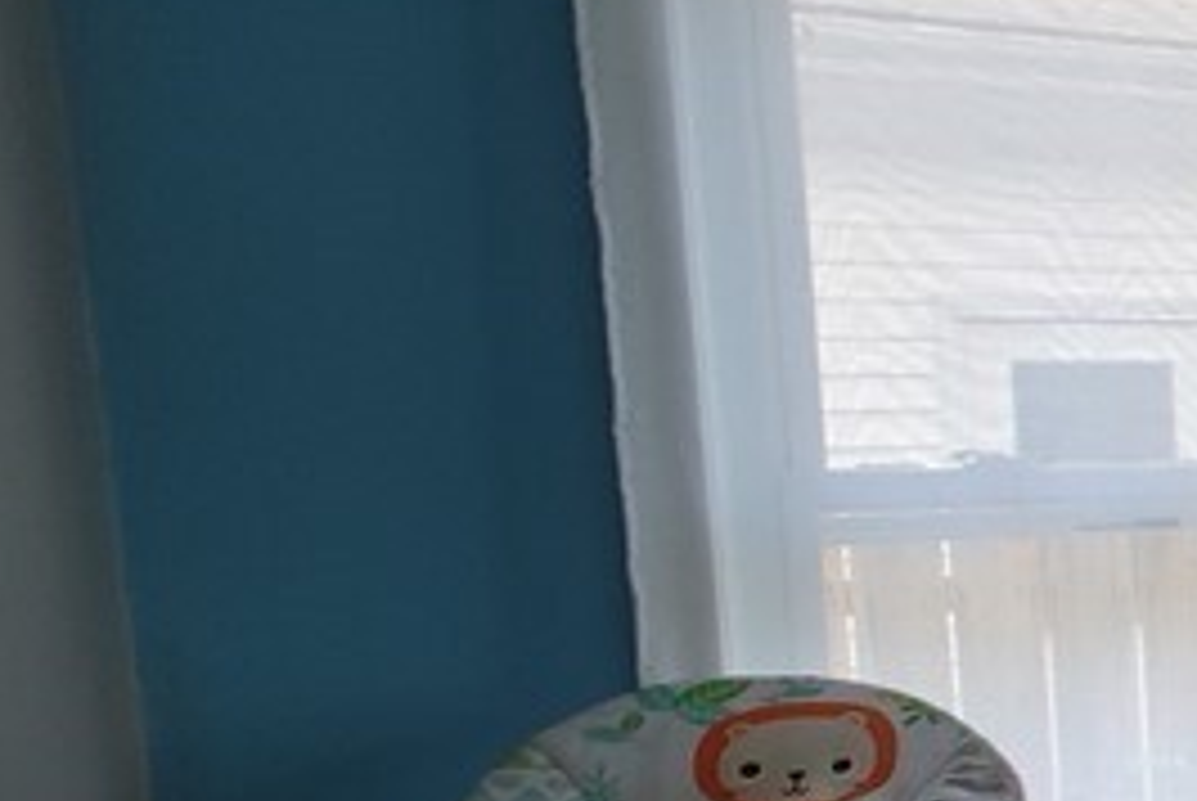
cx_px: 2187
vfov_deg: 22.5
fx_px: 1997
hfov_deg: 21.2
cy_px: 585
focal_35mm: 60
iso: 100
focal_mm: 1.78
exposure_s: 1/40
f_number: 1.9
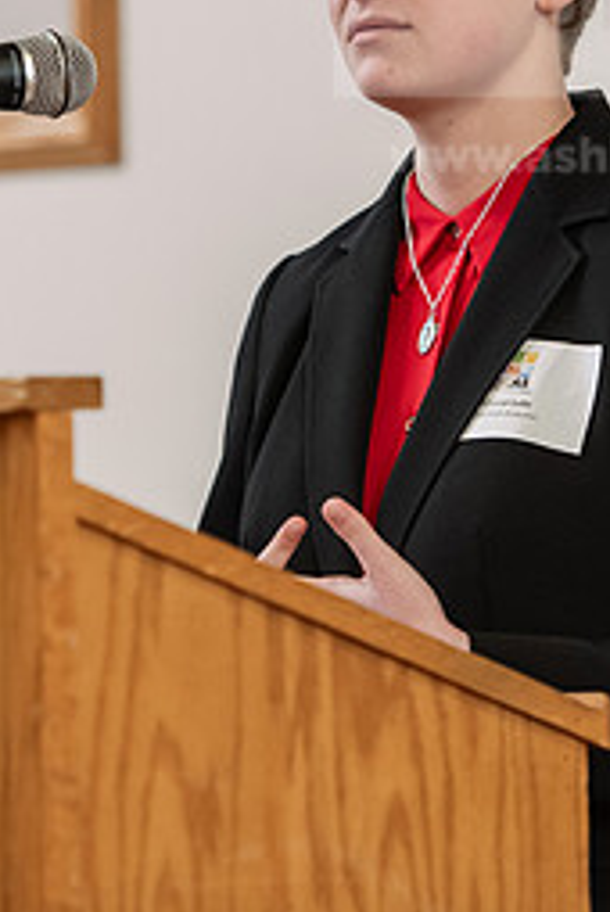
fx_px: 7806
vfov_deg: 6.7
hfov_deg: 4.5
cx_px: 226
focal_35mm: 308
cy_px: 232
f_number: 3.2
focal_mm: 135
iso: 2000
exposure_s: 1/200
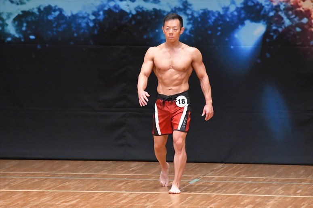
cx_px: 156
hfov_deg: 6.0
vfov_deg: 4.0
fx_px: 2998
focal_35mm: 345
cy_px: 104
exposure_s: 1/400
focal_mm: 230
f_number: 5.6
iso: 8000
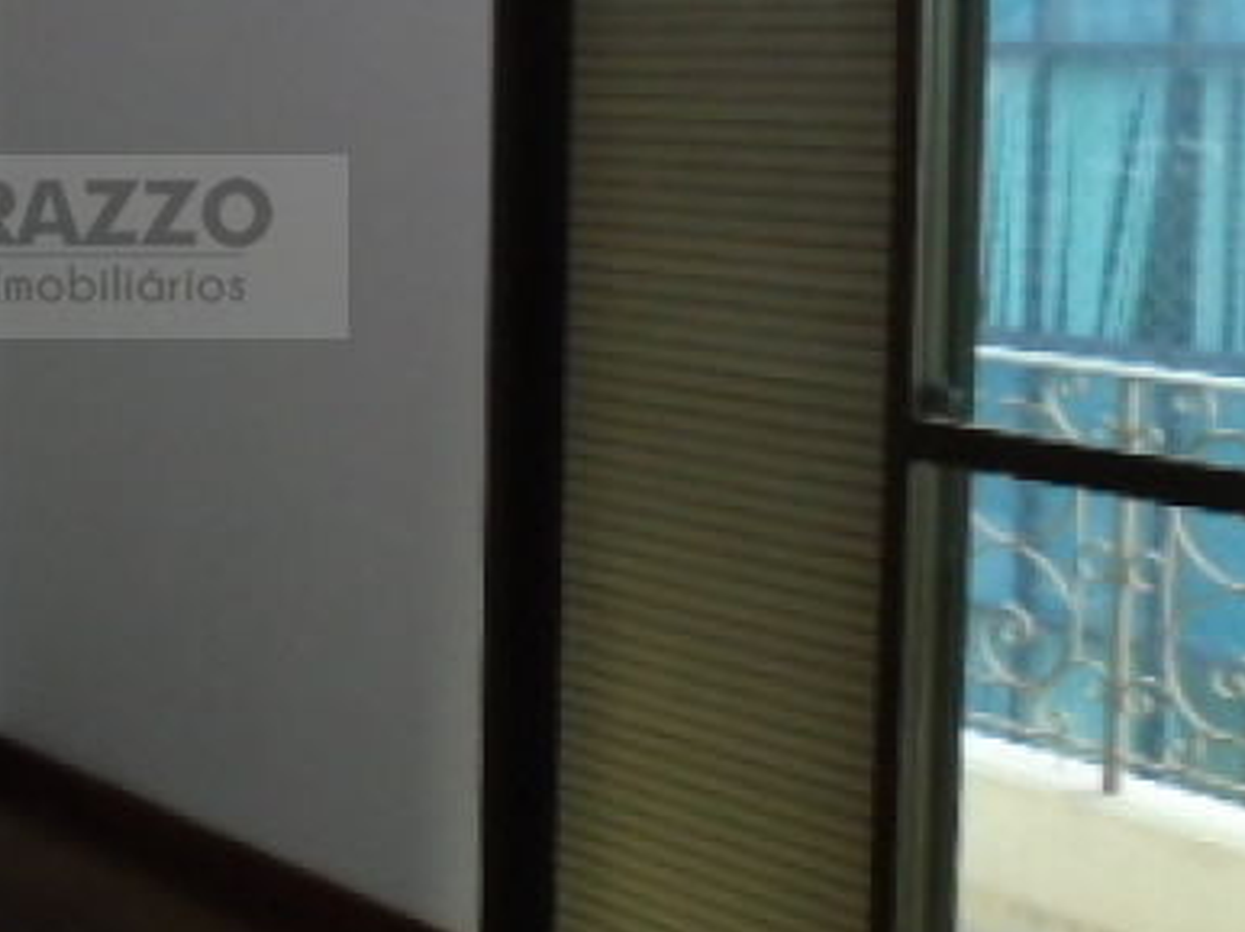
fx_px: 2480
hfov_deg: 26.0
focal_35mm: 69
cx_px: -135
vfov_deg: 21.1
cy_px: 248
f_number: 3.2
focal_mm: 4.6
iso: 200
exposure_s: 1/30
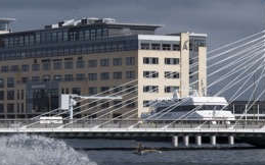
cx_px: 212
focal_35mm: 187
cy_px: 98
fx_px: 1351
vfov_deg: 7.0
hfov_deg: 11.2
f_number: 8
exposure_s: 1/10000
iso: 2500
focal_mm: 66
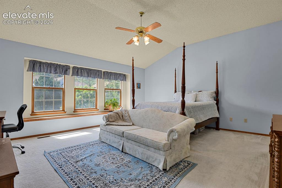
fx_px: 133
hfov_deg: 93.3
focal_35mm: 17
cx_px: 141
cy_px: 94
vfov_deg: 70.4
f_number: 6.3
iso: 250
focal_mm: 17
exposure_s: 1/4
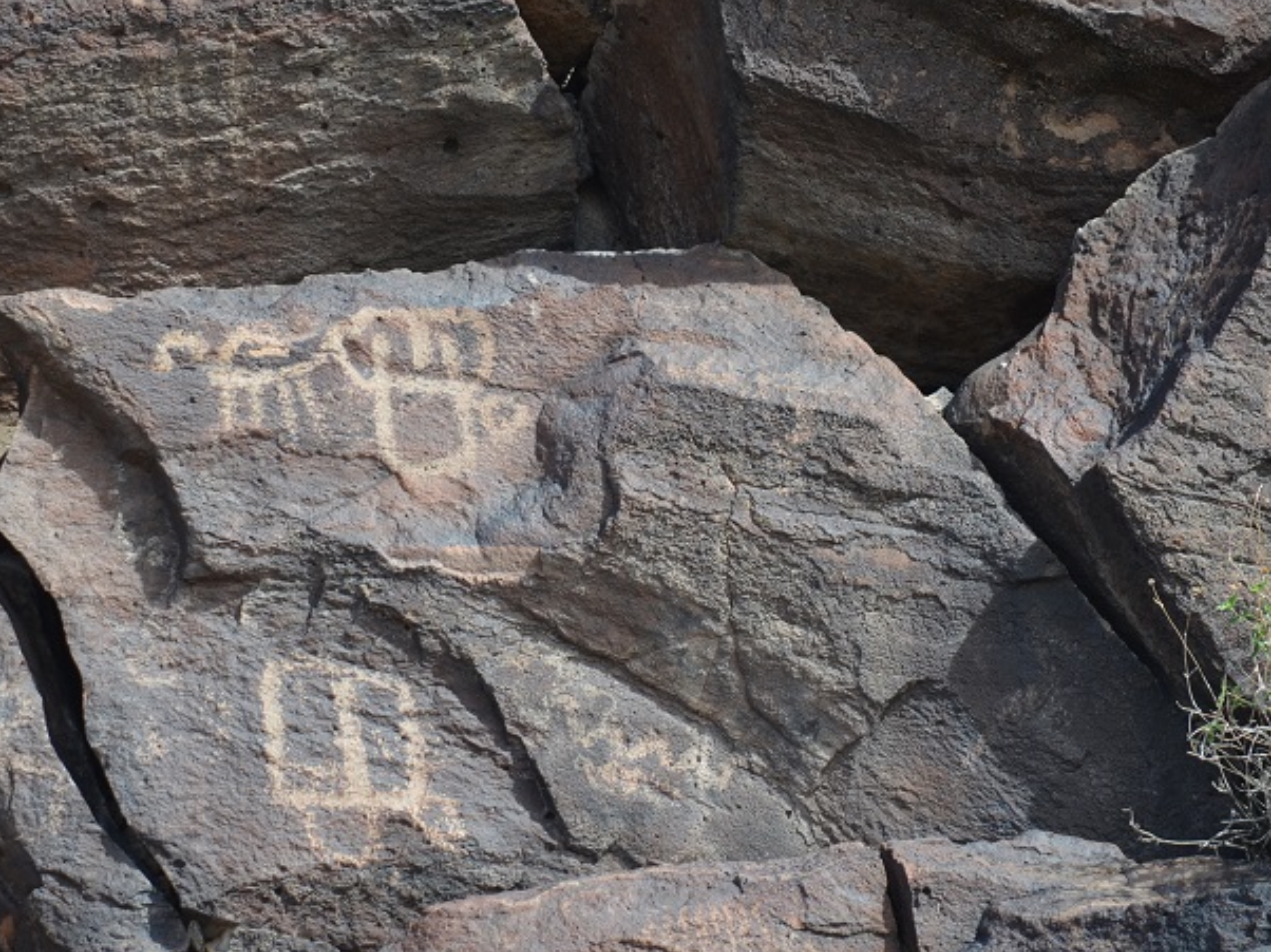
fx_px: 21067
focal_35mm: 574
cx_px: 441
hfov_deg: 3.5
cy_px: 480
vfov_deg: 2.6
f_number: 5.6
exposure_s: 1/500
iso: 280
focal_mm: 300
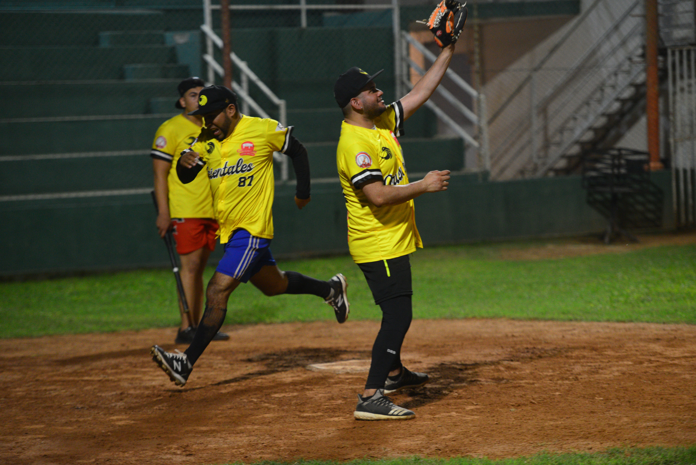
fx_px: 2707
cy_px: 232
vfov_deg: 9.8
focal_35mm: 140
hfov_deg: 14.6
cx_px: 348
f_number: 2.8
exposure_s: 1/320
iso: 2500
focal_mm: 140
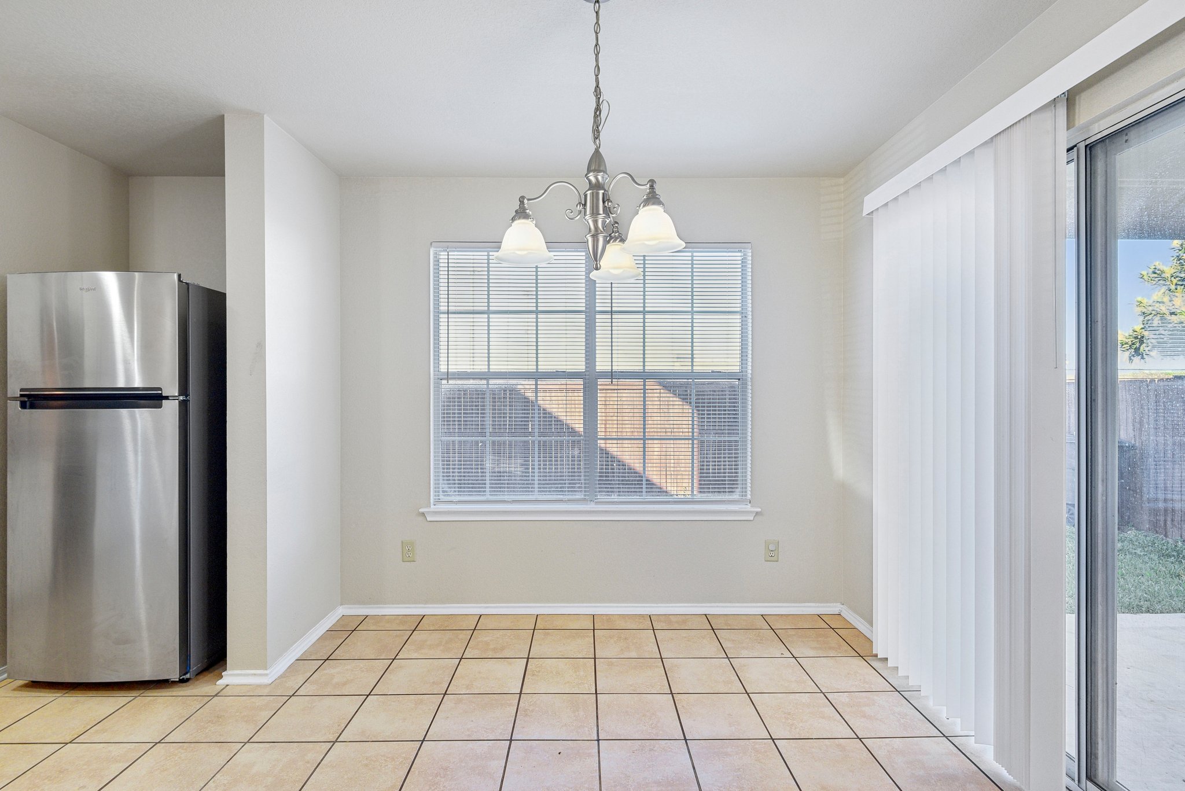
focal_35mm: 17
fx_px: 560
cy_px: 396
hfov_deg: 93.3
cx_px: 592
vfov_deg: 70.5
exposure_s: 1/30
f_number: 8
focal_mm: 17
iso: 400
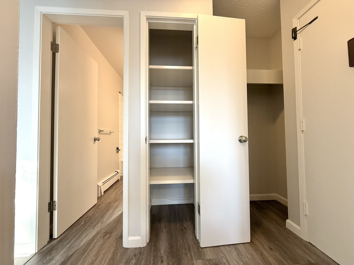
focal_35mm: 14
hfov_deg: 102.1
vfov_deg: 85.7
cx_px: 177
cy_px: 132
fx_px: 143
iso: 320
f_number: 2.2
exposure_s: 1/120
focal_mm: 2.22
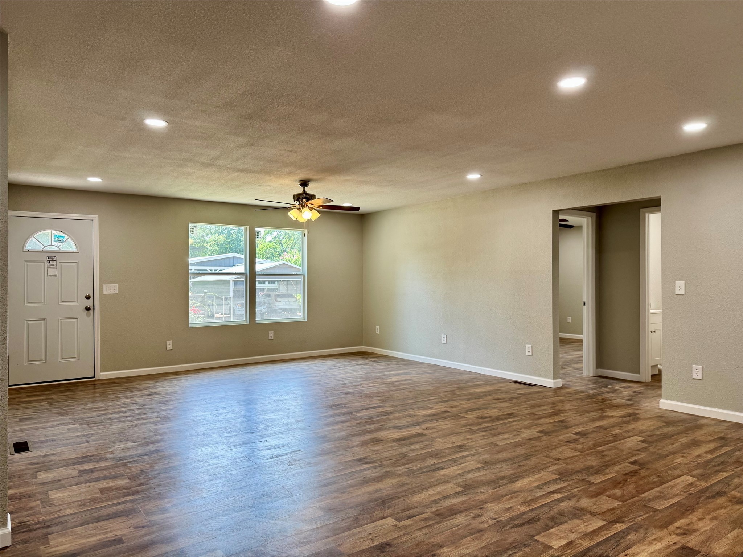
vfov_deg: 56.8
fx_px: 515
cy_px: 278
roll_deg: +0.1
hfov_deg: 71.6
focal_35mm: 24
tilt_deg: -0.7
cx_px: 372
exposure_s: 1/120
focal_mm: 6.76
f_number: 1.78
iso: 64
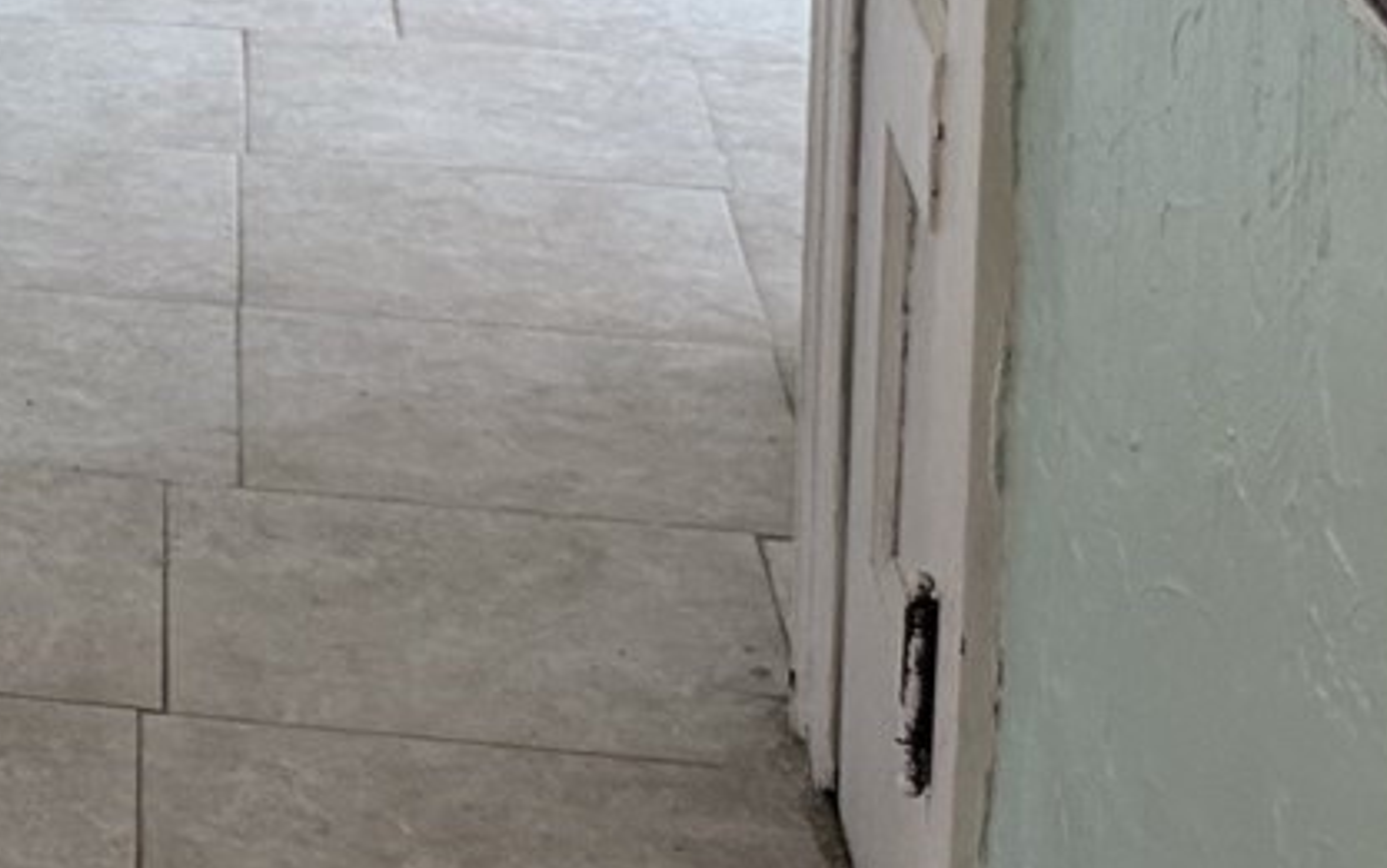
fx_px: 4727
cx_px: -905
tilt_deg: -10.1
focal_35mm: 125
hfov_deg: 15.0
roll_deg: +0.6
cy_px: -559
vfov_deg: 10.1
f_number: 1.78
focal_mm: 6.76
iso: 250
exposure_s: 1/60
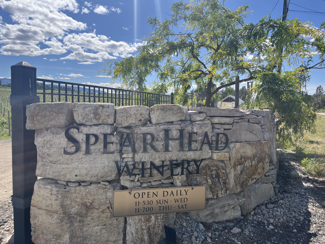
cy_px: 122
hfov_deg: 67.3
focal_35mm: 26
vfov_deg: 53.1
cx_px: 162
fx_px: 244
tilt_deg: -3.7
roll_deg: +0.9
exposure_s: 1/3311
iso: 50
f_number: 1.6
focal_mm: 5.1
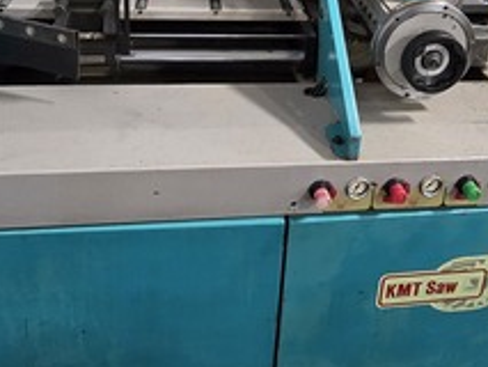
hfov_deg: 47.6
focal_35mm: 39
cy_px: 14
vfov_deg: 34.1
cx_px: 293
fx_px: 550
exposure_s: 1/60
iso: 800
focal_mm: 2.2
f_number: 2.2
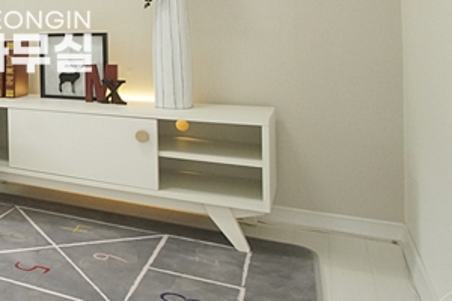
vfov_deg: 31.8
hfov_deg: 36.7
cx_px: -95
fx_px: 502
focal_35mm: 40
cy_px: 30
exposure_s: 1/40
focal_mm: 10
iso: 800
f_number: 9
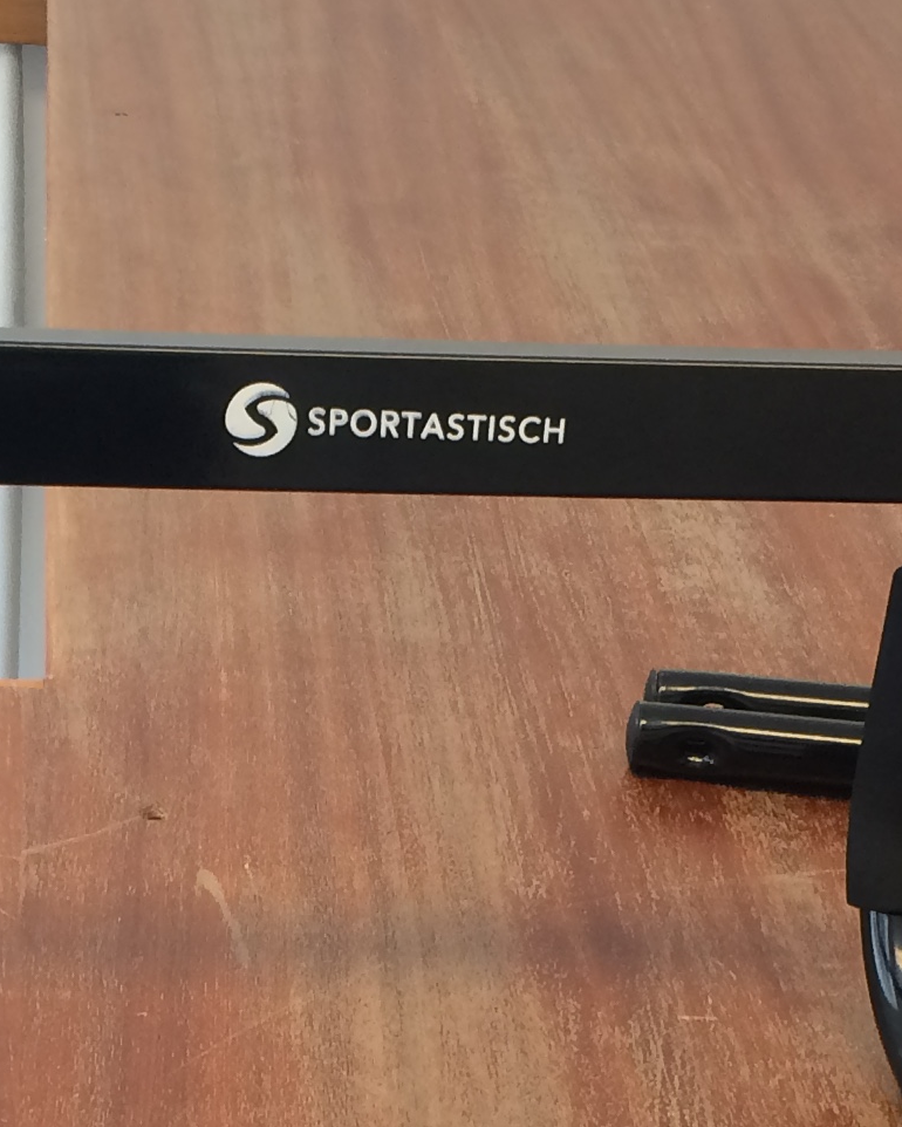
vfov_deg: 19.3
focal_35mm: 96
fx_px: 3202
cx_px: 341
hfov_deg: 16.0
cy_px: 1186
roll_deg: -5.5
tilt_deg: -32.3
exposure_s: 1/33
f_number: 2.2
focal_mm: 4.15
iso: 32
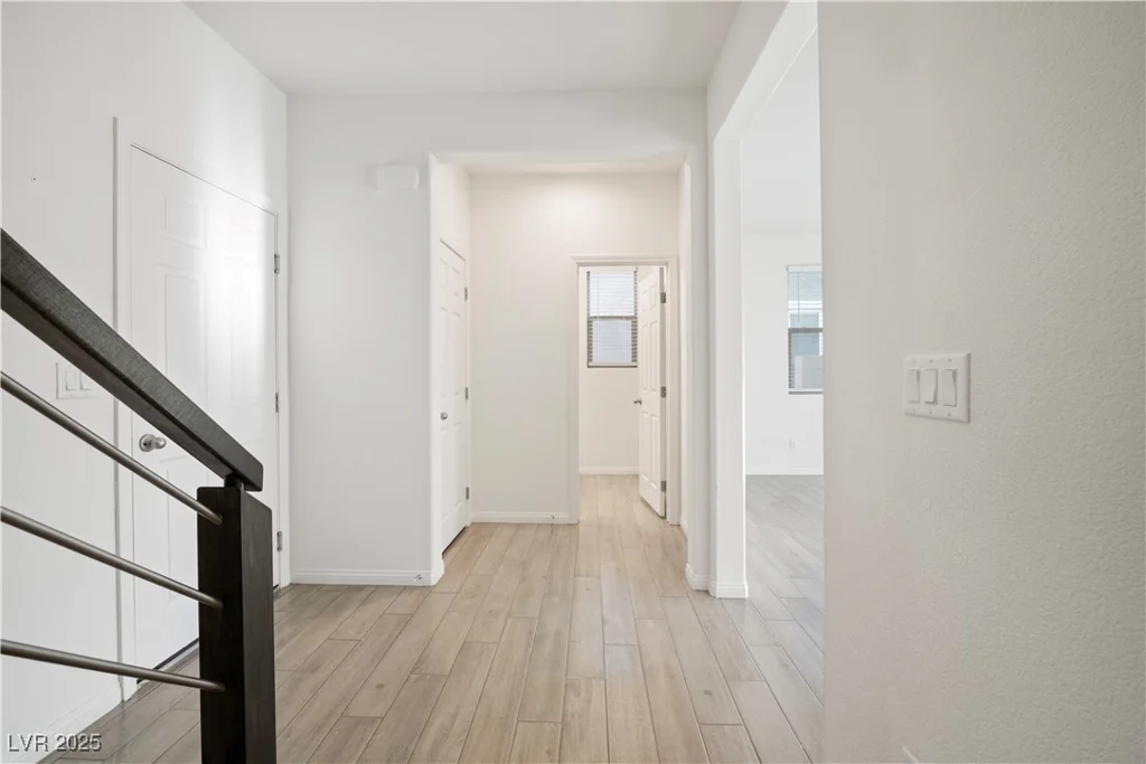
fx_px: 446
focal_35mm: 14
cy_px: 382
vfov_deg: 81.2
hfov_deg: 104.2
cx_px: 573
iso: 100
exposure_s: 1
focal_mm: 14
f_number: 9
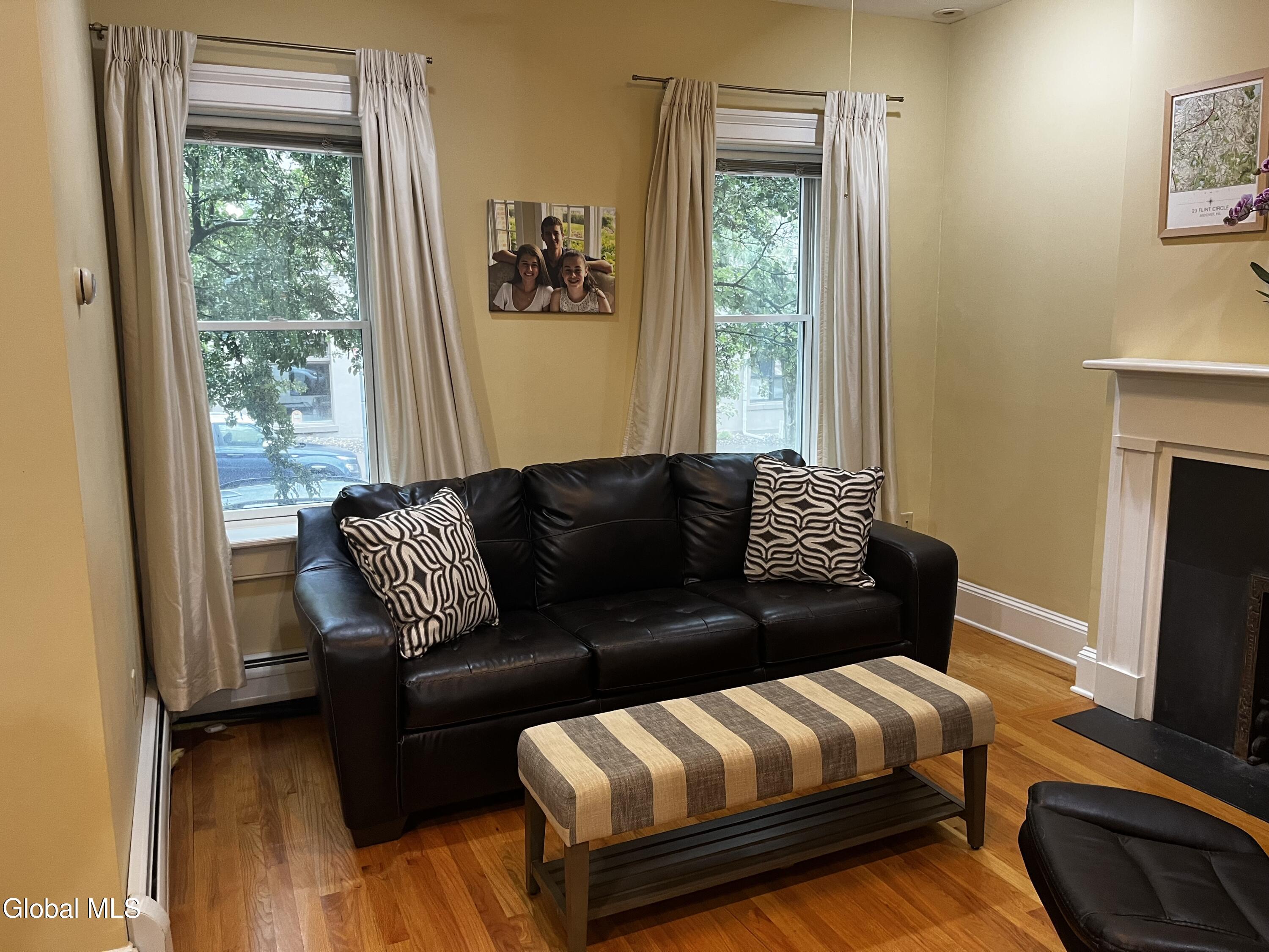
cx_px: 634
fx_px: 953
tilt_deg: -10.3
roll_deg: -0.2
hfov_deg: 67.3
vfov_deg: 53.1
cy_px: 476
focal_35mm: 26
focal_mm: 5.1
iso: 160
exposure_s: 1/60
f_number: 1.6
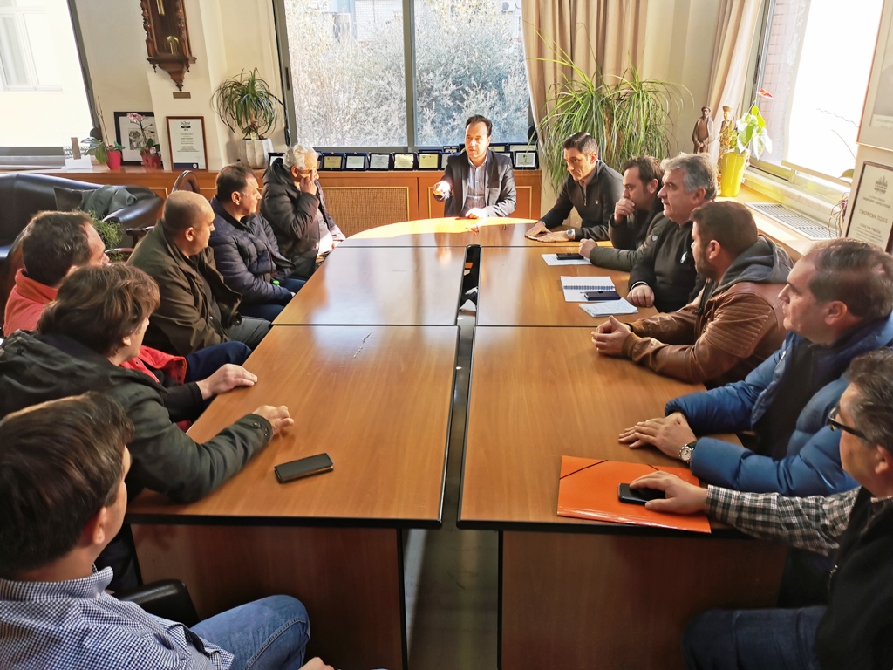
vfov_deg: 51.4
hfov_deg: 65.3
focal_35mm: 27
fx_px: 697
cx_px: 446
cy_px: 335
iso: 50
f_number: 1.8
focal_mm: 5.58
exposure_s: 1/106
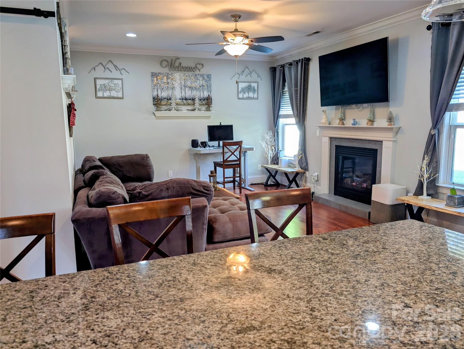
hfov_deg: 71.5
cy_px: 174
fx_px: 322
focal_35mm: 24
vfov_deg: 56.9
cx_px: 232
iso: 70
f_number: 1.68
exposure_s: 1/24
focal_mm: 6.9
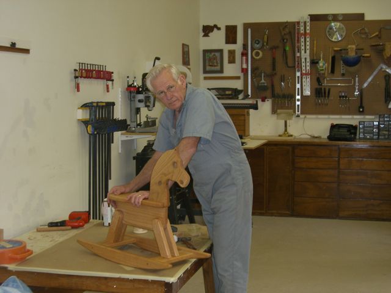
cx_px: 196
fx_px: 621
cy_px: 146
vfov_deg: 26.6
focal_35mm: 55
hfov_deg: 34.9
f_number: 3.3
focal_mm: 9
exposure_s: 1/60
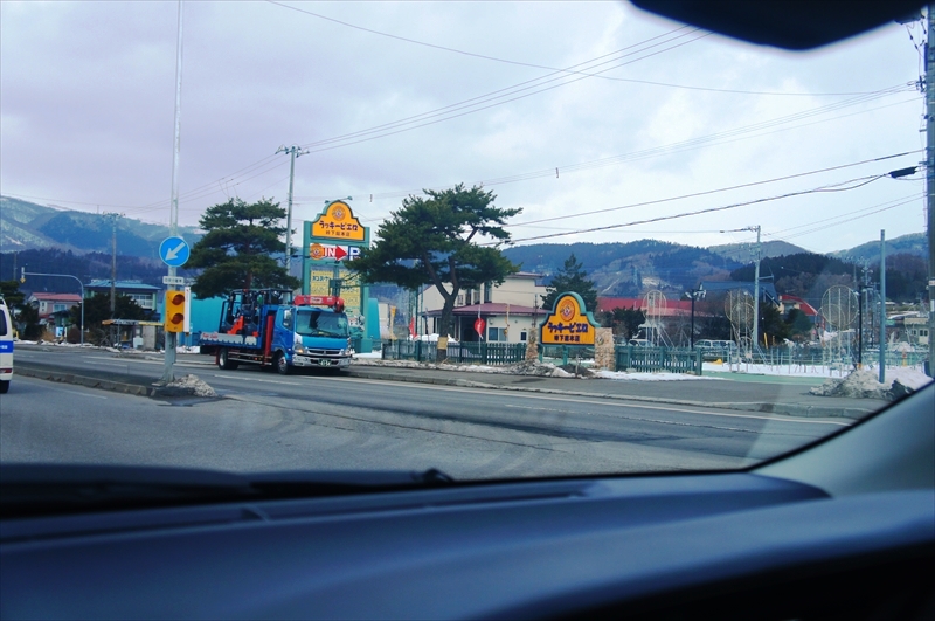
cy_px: 310
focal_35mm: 38
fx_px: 973
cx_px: 468
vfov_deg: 35.4
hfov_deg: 51.3
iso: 200
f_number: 4
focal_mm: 25
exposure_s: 1/1000
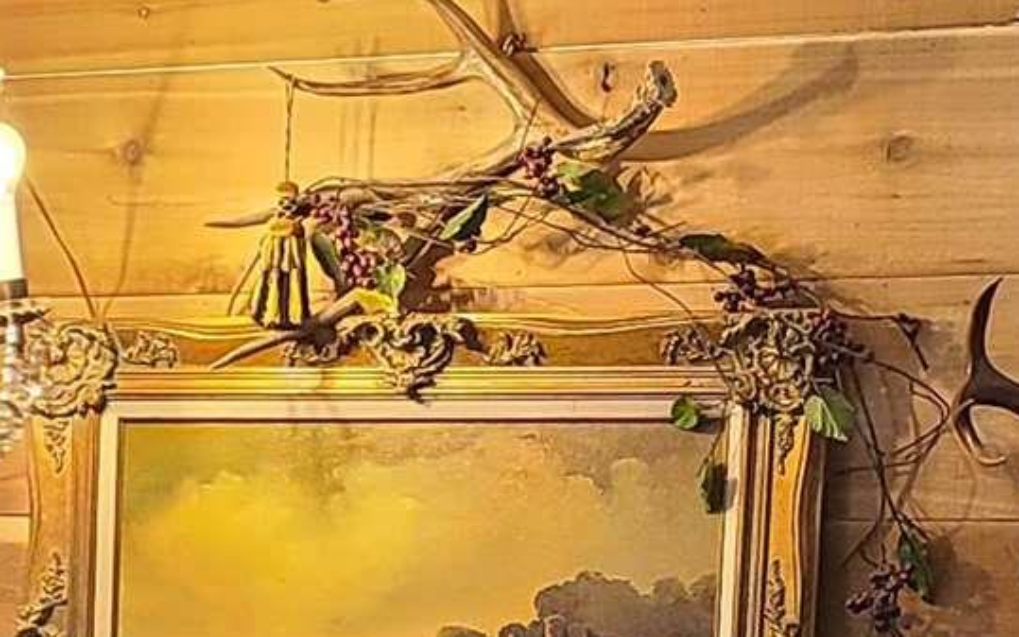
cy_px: 1327
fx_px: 4361
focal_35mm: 157
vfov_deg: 7.9
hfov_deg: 13.3
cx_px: 195
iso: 160
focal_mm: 5.4
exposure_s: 1/60
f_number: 1.8
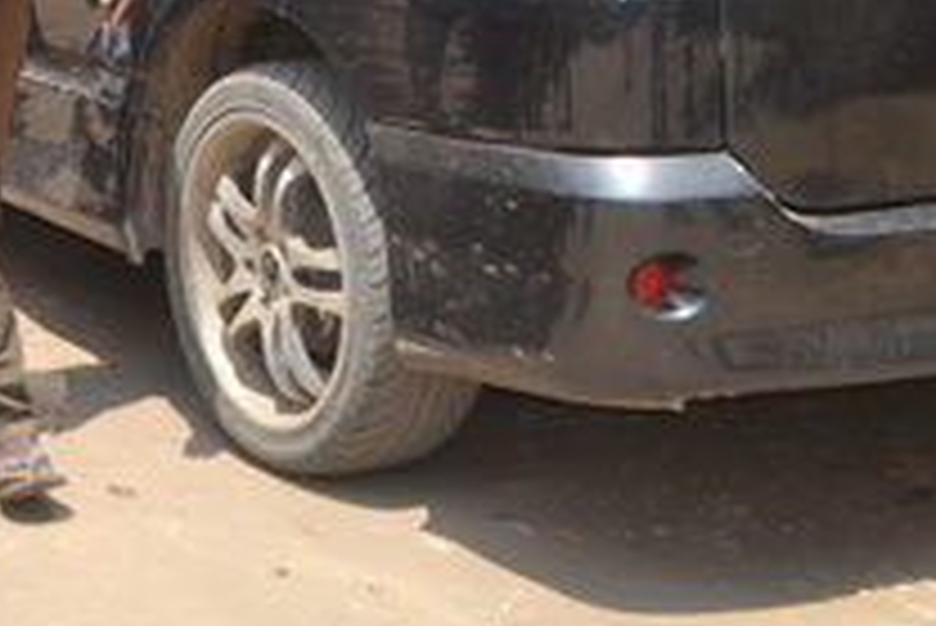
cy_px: -106
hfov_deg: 18.9
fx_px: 2368
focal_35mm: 91
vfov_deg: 14.6
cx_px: -572
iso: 100
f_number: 9
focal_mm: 18
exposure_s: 1/200
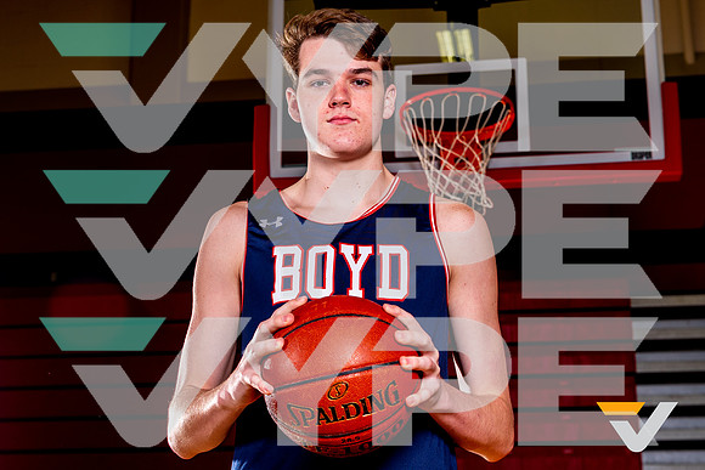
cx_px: 355
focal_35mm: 61
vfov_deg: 22.4
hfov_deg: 33.0
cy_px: 231
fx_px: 1189
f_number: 5.6
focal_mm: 52
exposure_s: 1/125
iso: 100
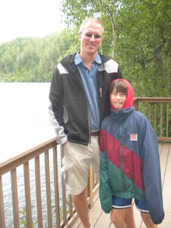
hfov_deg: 39.7
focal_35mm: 36
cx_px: 86
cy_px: 114
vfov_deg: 51.4
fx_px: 237
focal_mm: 6.3
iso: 95
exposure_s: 1/44.1
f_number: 3.5
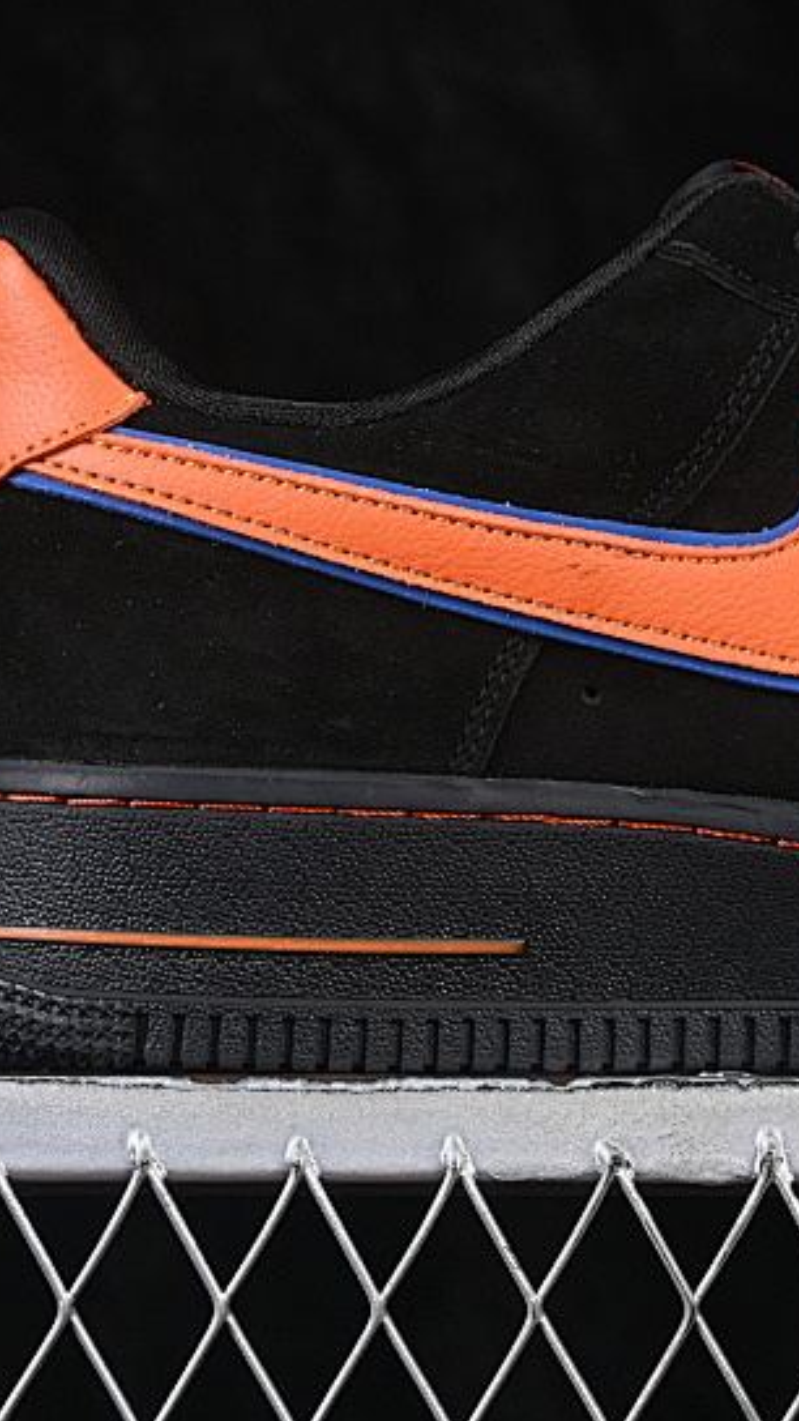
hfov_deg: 7.7
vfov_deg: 13.8
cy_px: 488
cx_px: 909
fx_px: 5876
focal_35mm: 156
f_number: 6.3
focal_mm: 50
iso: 160
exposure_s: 1/60
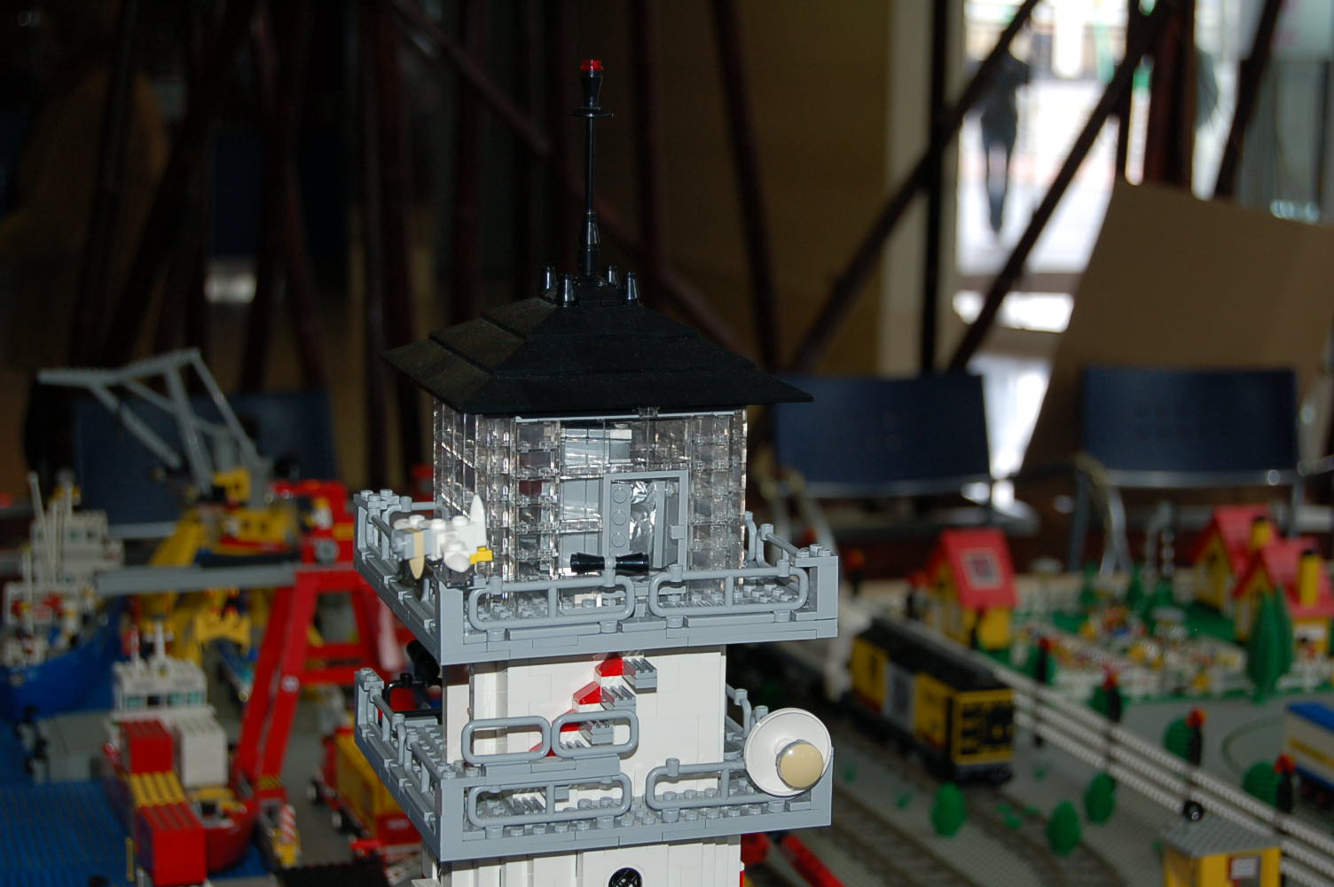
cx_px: 667
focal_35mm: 68
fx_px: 2499
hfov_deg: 29.9
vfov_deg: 20.1
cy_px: 444
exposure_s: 1/60
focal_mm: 45
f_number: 5.3
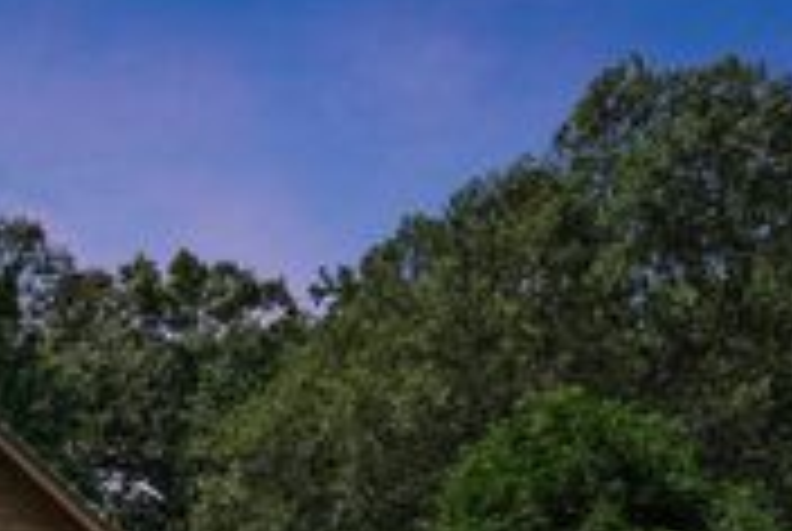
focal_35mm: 68
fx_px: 1499
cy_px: 686
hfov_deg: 25.2
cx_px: -261
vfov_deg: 18.7
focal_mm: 16
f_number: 4.5
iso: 100
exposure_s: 1/250
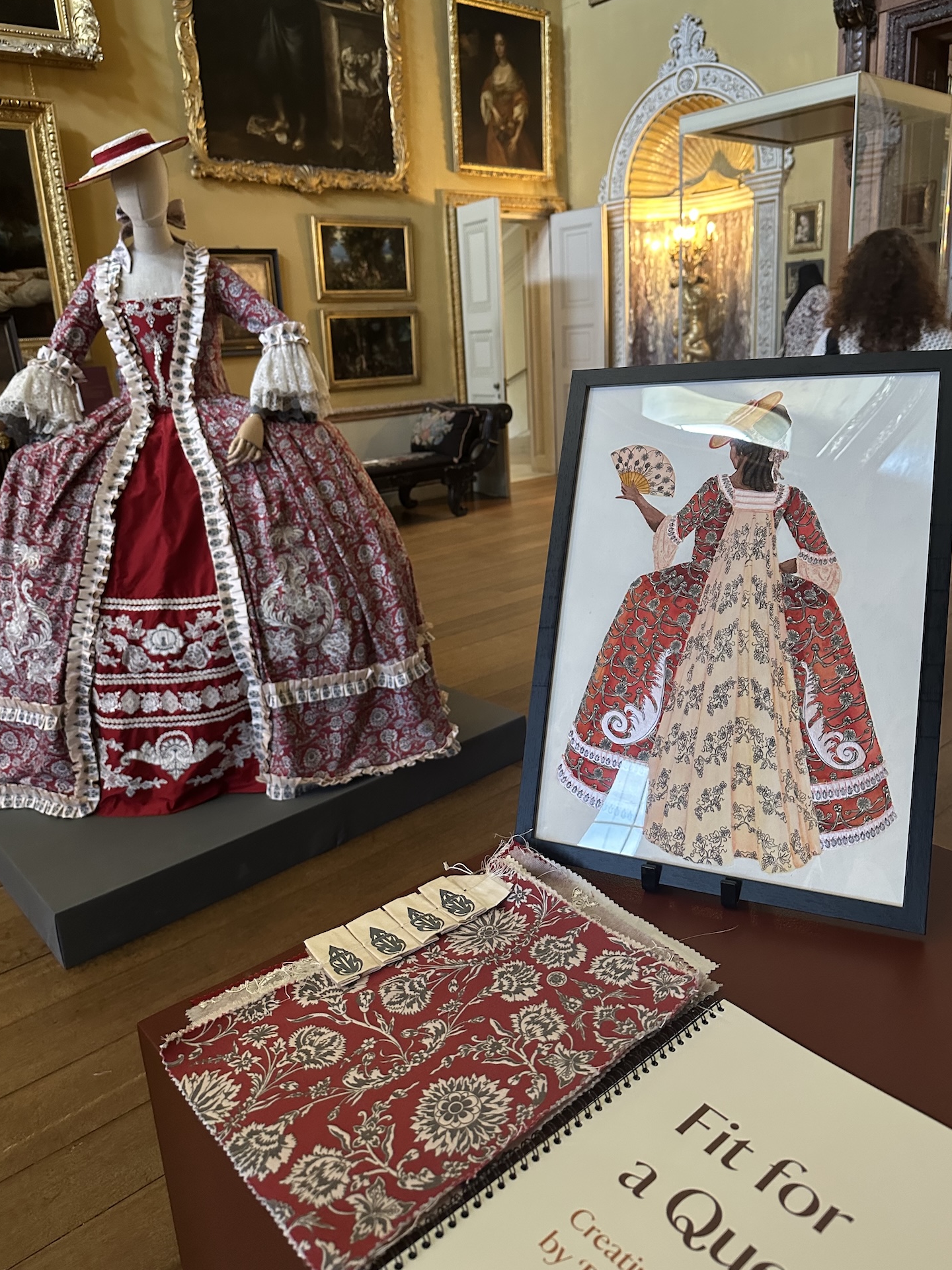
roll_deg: +3.3
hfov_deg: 54.9
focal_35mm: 25
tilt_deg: -14.6
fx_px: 917
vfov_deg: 69.4
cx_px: 476
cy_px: 609
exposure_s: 1/50
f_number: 1.78
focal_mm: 6.86
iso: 500
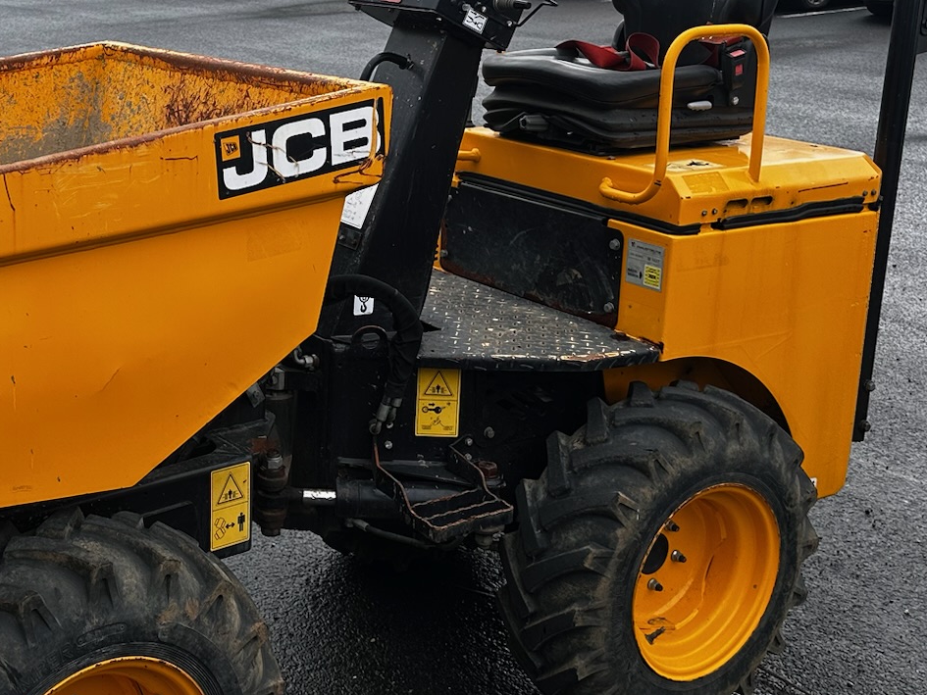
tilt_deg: -12.1
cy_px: 219
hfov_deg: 35.9
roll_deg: -0.4
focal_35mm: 52
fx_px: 1393
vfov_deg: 27.8
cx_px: 228
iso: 80
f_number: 1.78
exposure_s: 1/1812
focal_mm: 6.86
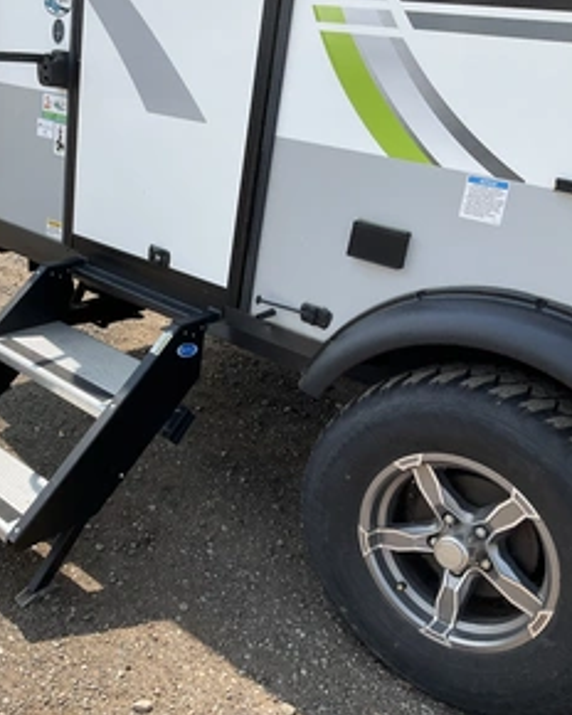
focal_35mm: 39
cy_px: 360
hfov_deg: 37.3
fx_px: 825
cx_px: 143
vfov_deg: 46.8
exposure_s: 1/1098
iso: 25
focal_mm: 3
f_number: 1.8
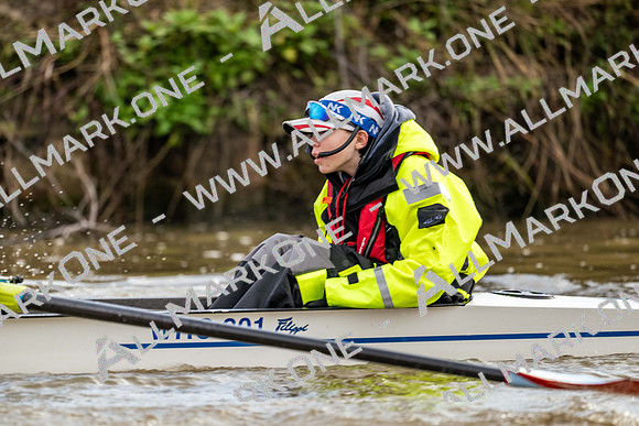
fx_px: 7101
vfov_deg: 3.4
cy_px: 213
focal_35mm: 400
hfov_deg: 5.2
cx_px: 320
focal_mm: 400
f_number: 4.5
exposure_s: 1/1600
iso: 560
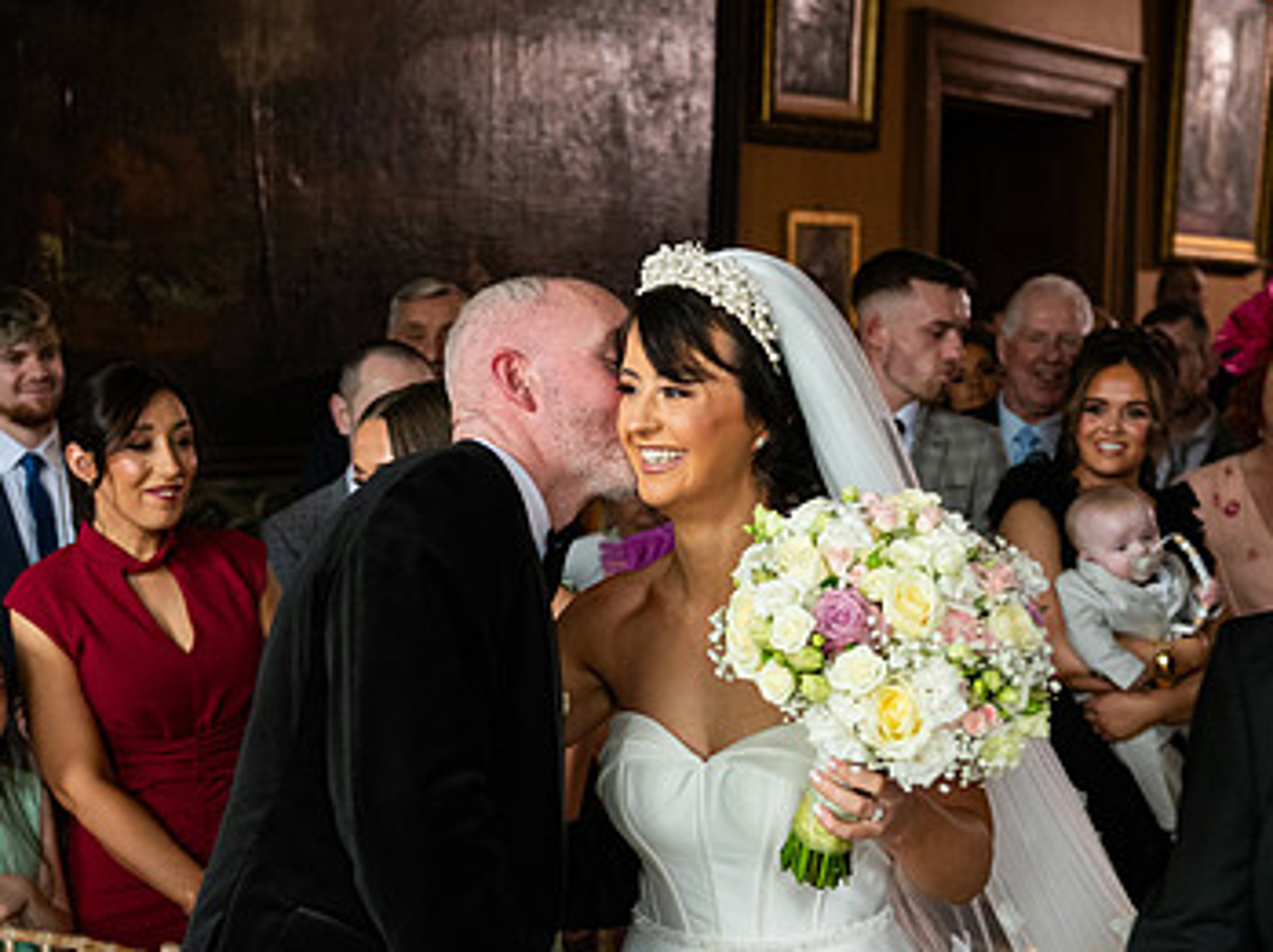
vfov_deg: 22.8
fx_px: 2351
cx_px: 492
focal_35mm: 64
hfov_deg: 30.2
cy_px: 666
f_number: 3.5
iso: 800
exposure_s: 1/160
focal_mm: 40
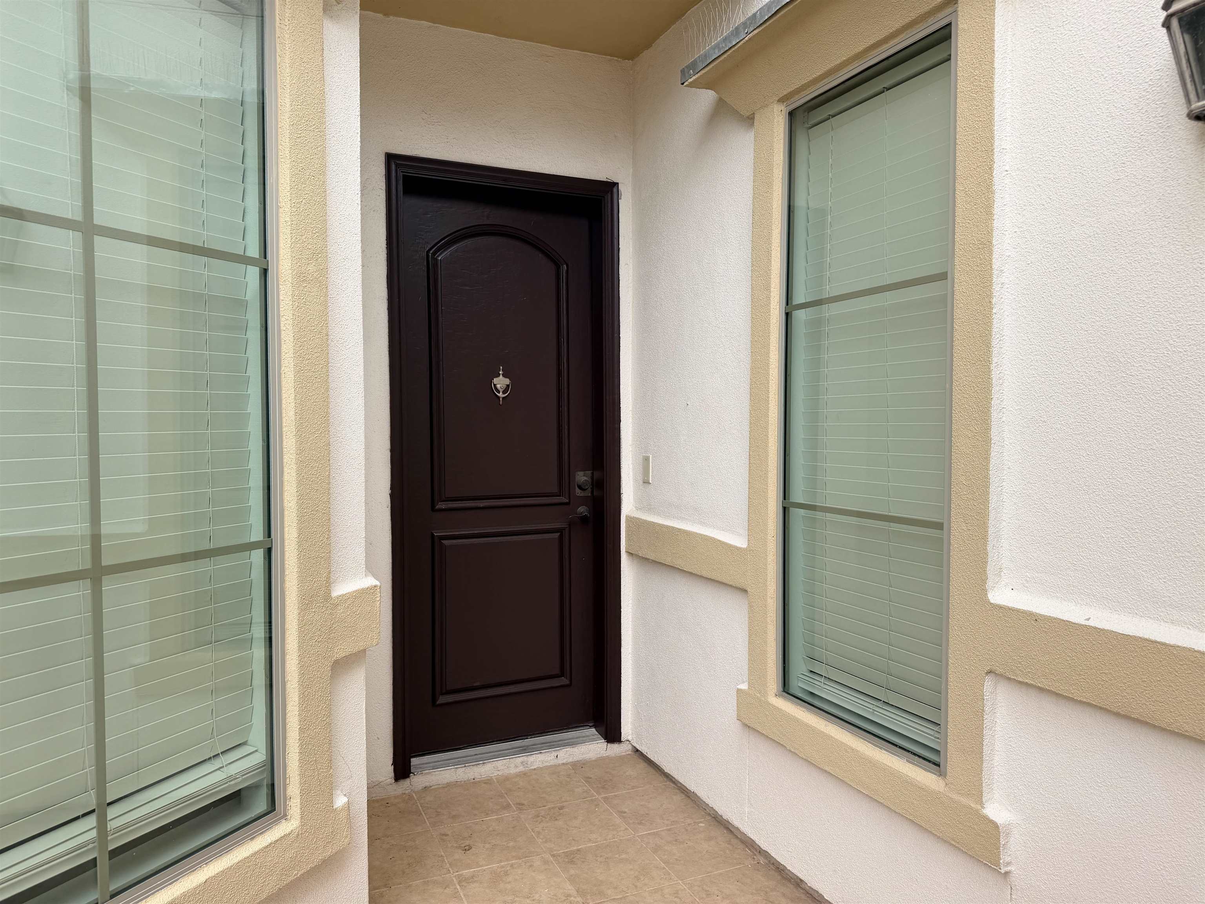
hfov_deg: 71.6
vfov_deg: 56.8
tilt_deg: -0.6
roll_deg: +0.1
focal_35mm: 24
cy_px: 452
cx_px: 602
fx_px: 835
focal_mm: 6.76
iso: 80
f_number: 1.78
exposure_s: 1/1292
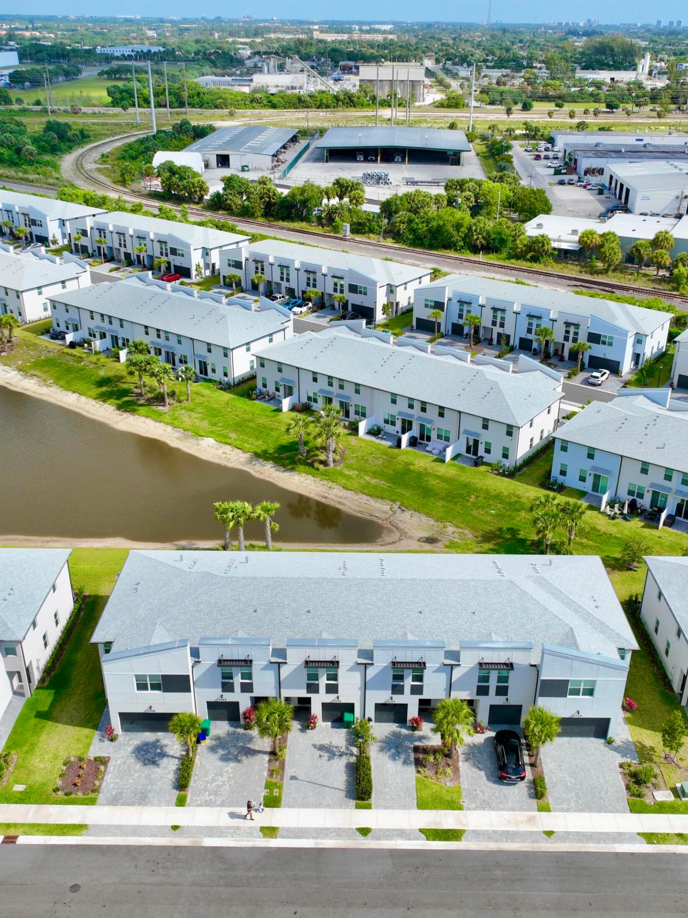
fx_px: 875
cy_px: 465
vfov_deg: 55.4
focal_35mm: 33
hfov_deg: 42.9
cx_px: 357
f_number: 2.8
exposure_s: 1/2000
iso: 100
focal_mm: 12.29
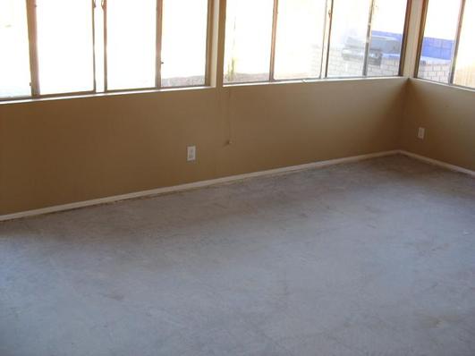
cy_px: 178
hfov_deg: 49.0
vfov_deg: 37.7
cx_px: 238
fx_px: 521
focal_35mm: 38
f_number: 2.8
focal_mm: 6.3
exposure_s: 1/30
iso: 100
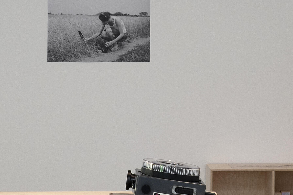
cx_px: 94
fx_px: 1001
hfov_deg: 16.6
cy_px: 118
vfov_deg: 11.1
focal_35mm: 123
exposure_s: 1
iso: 200
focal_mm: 29.5
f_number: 11
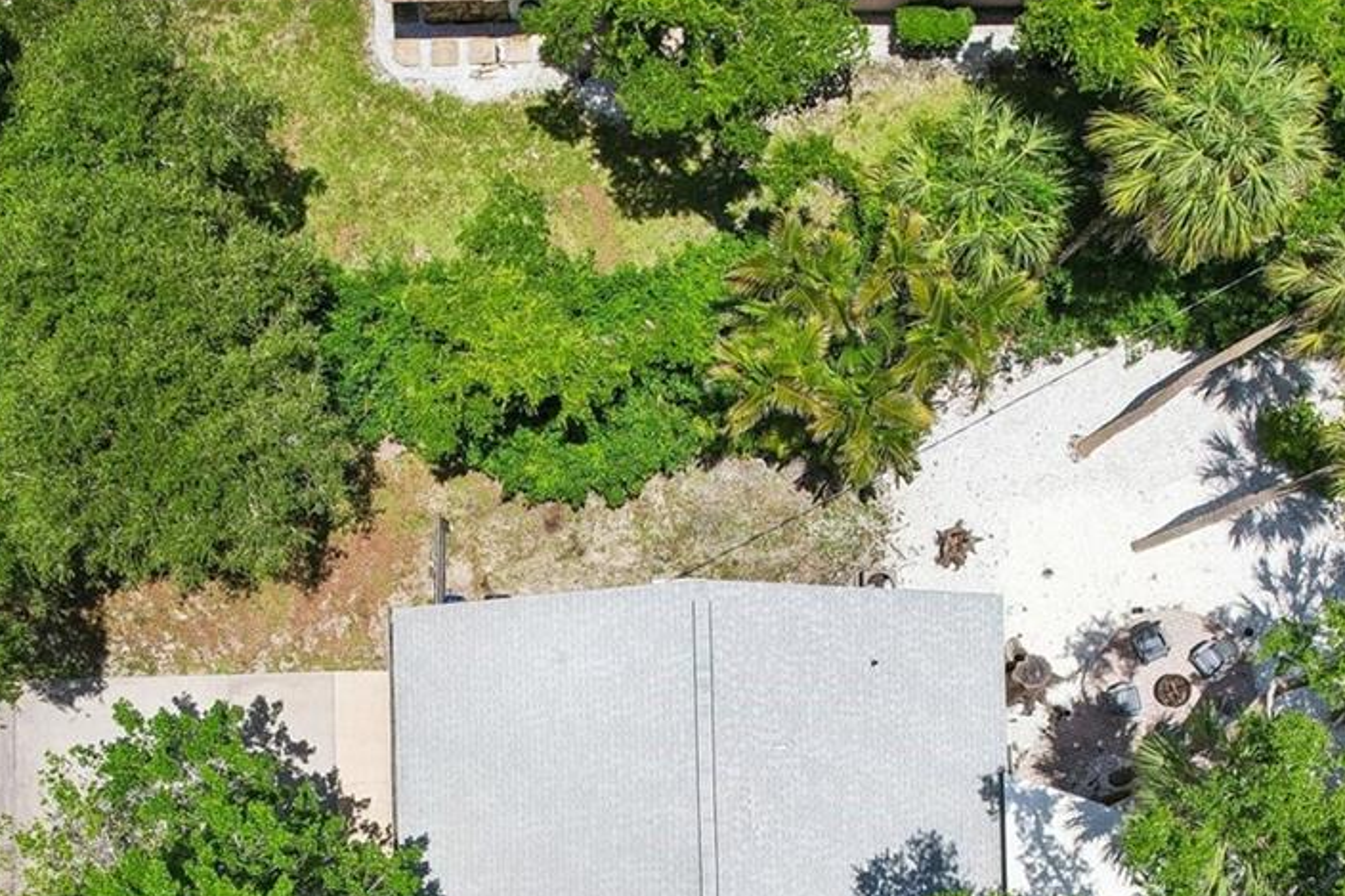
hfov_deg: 39.6
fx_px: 1868
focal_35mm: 50
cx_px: 676
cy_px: 837
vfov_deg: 26.0
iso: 100
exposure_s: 1/320
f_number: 2.8
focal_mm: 8.4
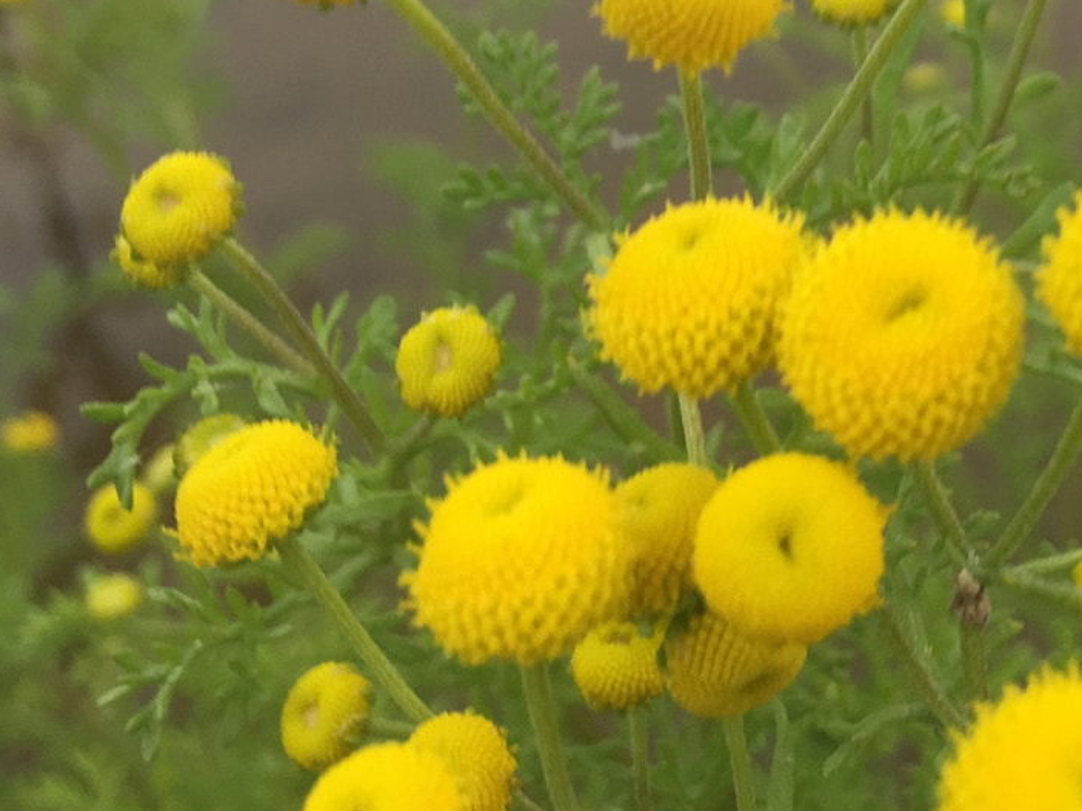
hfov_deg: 28.5
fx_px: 2063
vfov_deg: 21.2
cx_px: 916
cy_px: -66
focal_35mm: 66
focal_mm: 4.15
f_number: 2.2
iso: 25
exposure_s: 1/420
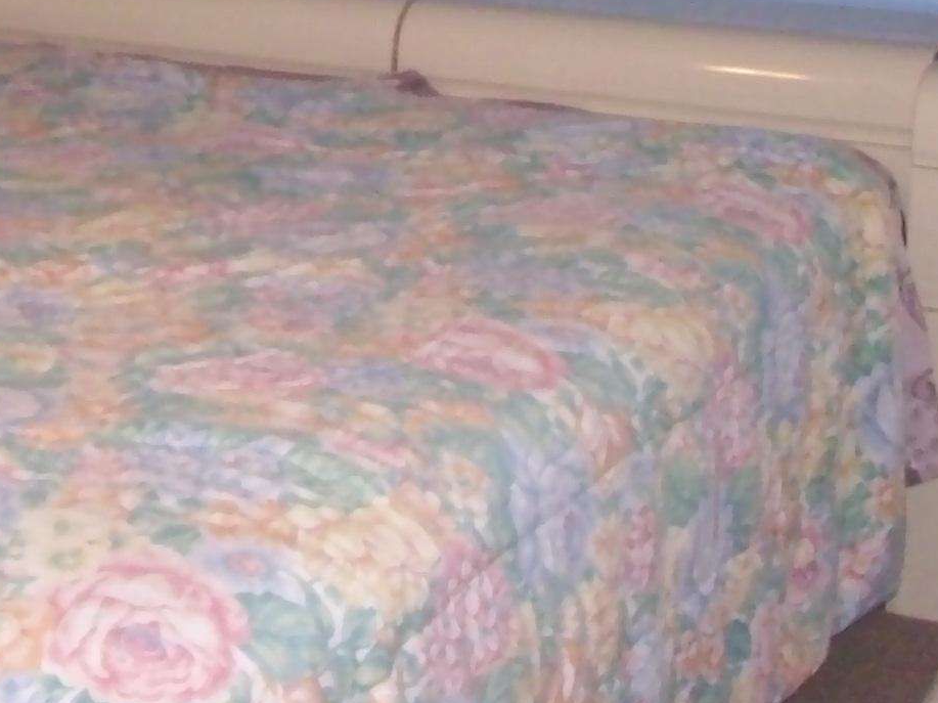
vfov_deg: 14.0
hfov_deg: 18.8
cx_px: -40
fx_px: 2736
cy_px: -256
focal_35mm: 101
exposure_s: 1/64
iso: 160
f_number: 2.7
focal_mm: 6
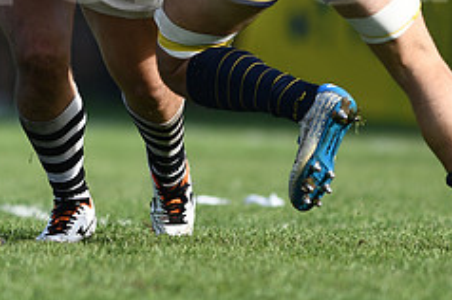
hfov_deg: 1.9
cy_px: -60
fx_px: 13742
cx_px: 53
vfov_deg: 1.3
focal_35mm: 1096
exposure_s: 1/1250
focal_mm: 300
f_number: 2.8
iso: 200
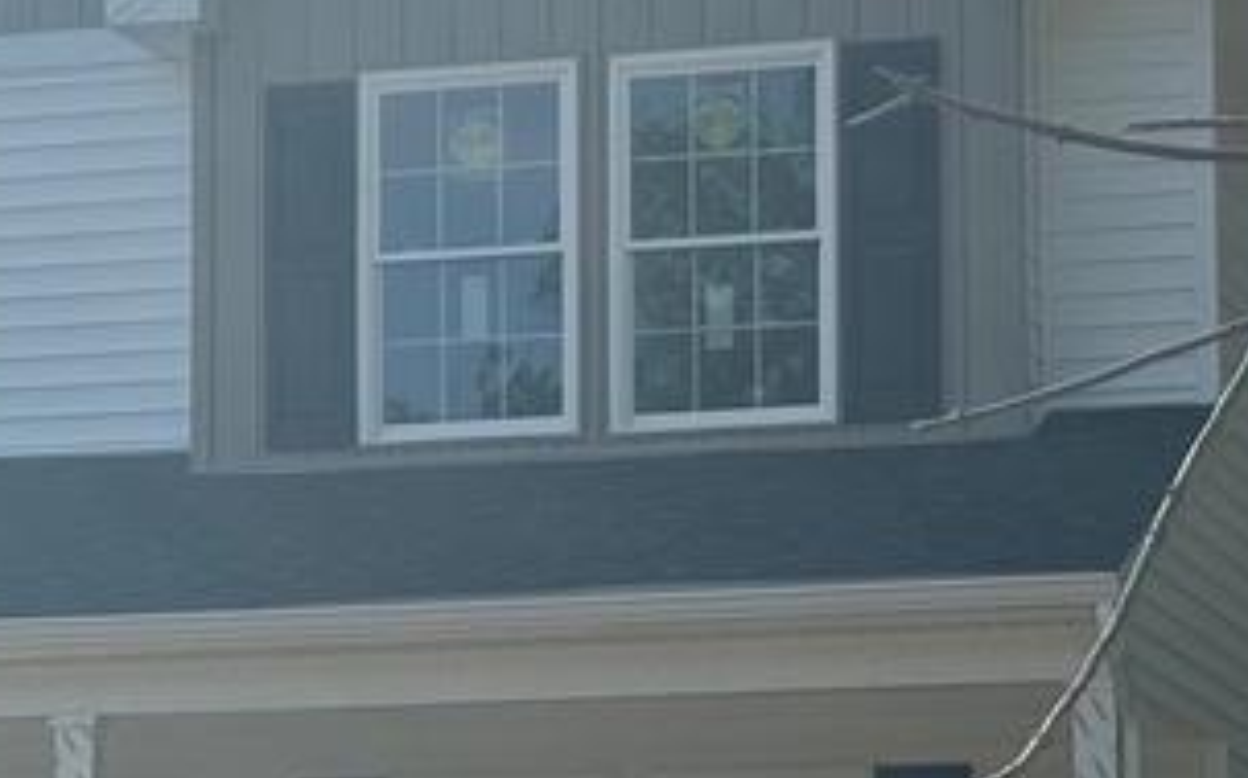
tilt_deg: +4.8
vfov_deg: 7.6
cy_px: 655
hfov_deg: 12.1
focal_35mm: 172
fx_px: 5847
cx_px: 8
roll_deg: -0.4
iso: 64
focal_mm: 6.76
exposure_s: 1/4608
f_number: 1.78
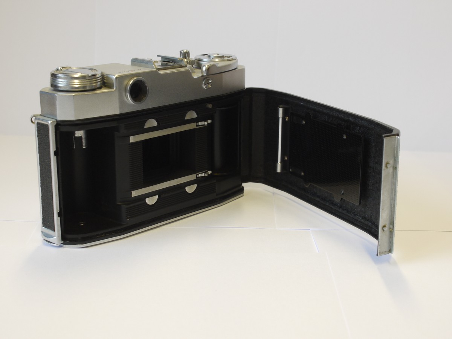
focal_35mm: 60
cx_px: 226
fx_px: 783
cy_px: 170
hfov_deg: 32.2
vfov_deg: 24.4
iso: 400
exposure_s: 1/25
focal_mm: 30
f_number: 8
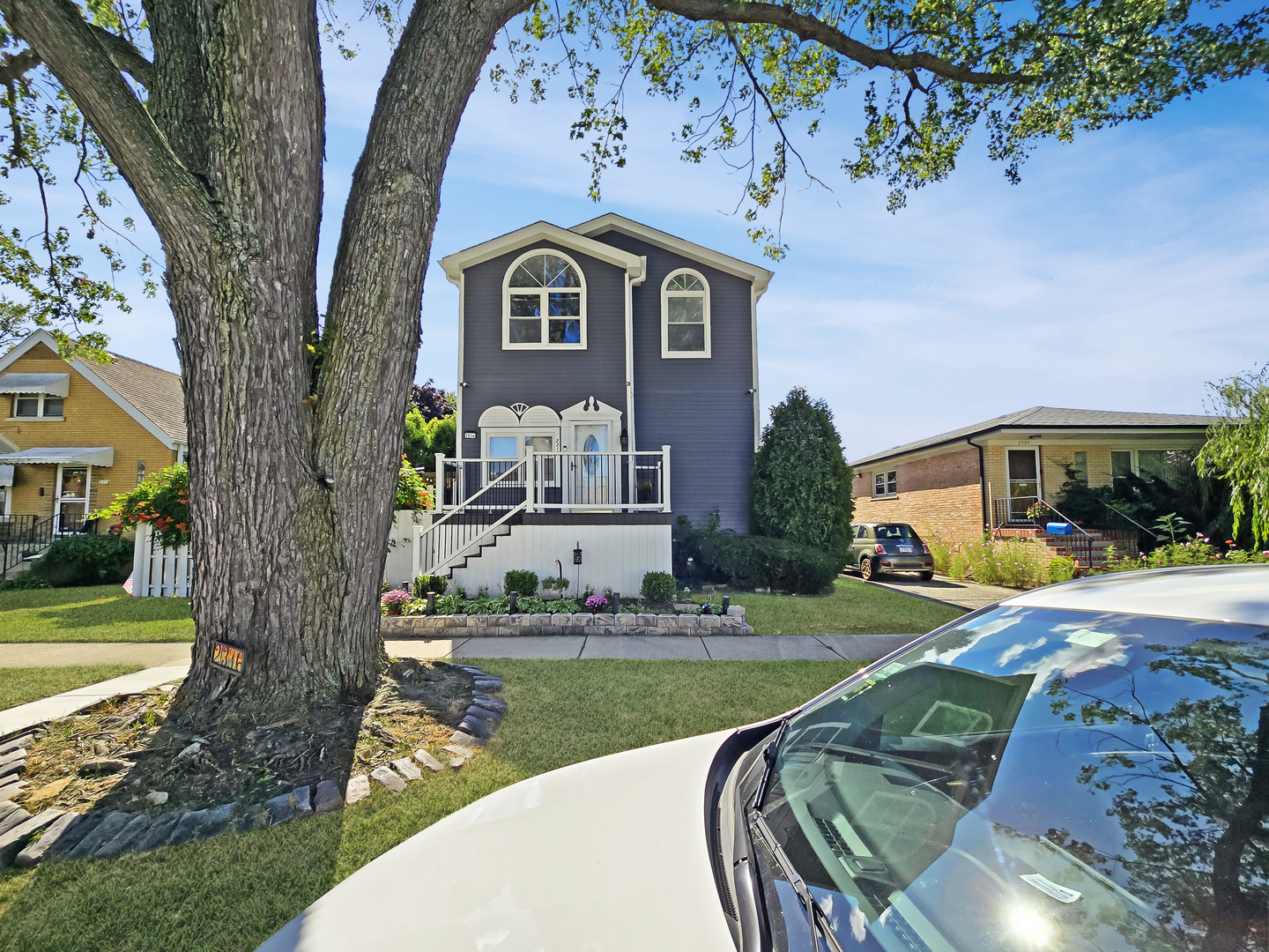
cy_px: 476
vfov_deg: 89.9
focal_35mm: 13
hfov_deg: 106.2
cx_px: 634
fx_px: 477
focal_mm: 2.2
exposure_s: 1/2180
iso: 50
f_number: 2.2
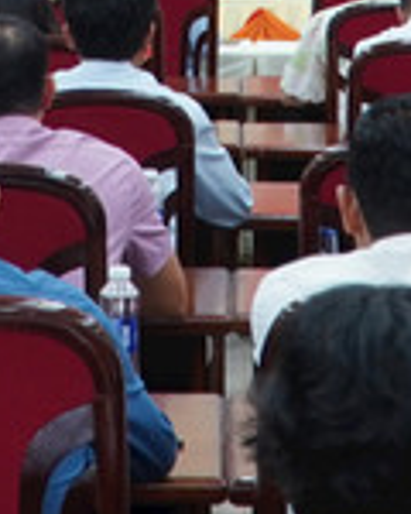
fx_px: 1622
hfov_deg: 14.3
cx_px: 58
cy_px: -58
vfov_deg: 17.4
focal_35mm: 107
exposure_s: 1/40
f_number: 4
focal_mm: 21
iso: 320
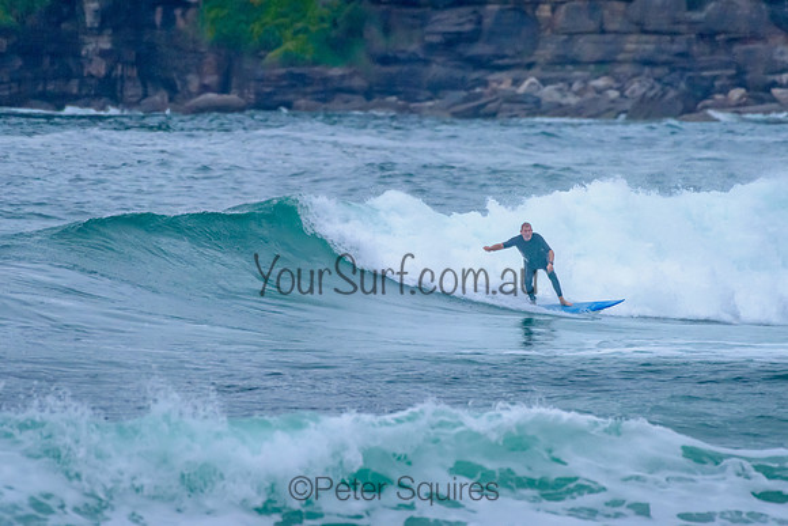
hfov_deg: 3.4
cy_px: 204
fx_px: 13413
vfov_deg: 2.2
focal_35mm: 613
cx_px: 369
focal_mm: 500
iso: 2500
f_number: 5.6
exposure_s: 1/2000
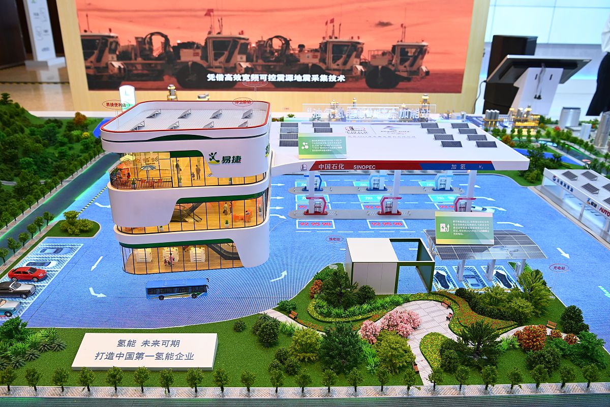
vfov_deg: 45.0
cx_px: 305
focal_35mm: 29
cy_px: 204
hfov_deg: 63.7
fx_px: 491
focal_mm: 29
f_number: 5.6
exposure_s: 1/125
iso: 1000
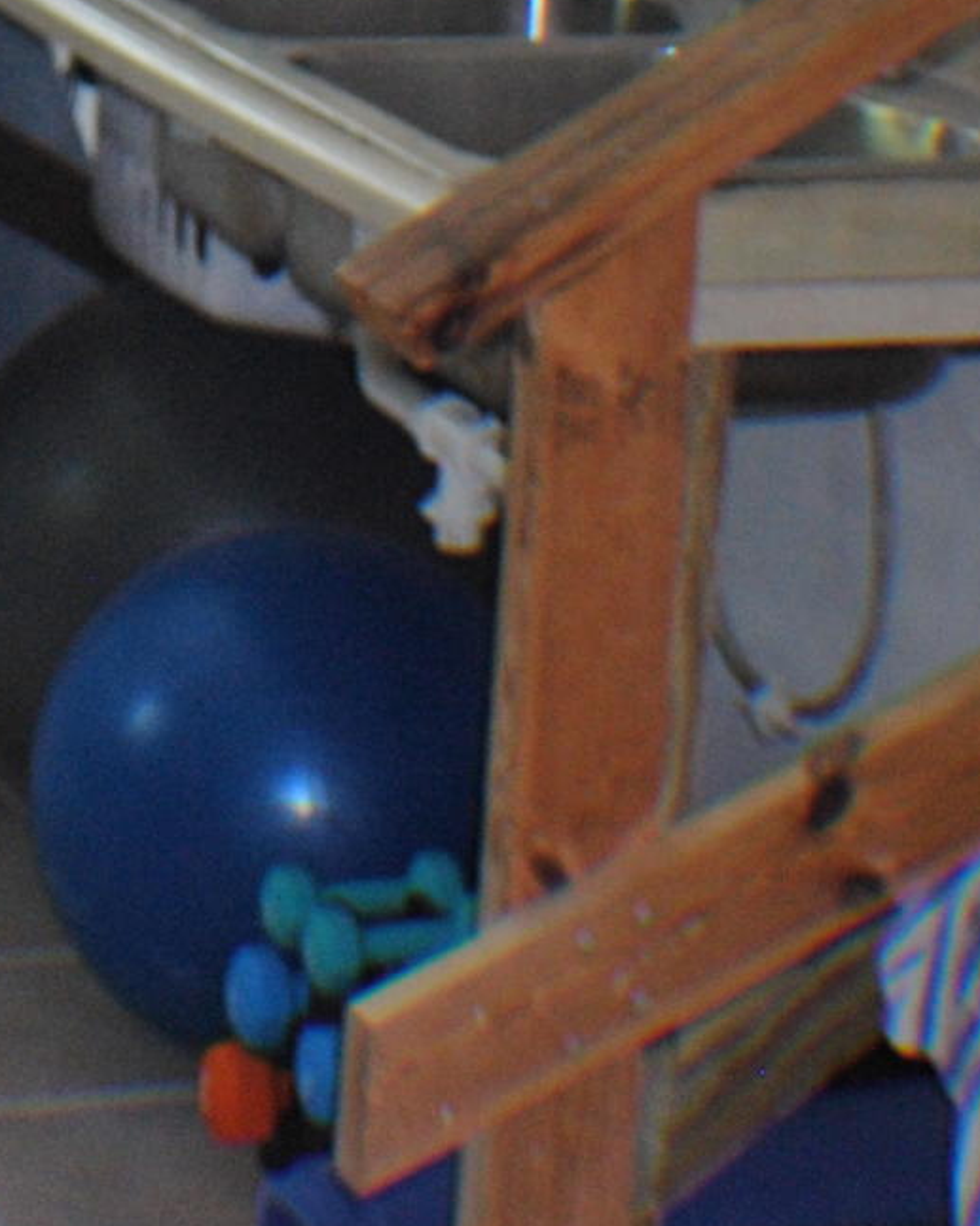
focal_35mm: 157
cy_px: -476
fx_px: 5691
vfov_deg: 11.9
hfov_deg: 9.7
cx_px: -212
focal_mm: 24
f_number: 4.2
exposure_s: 1/100
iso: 200
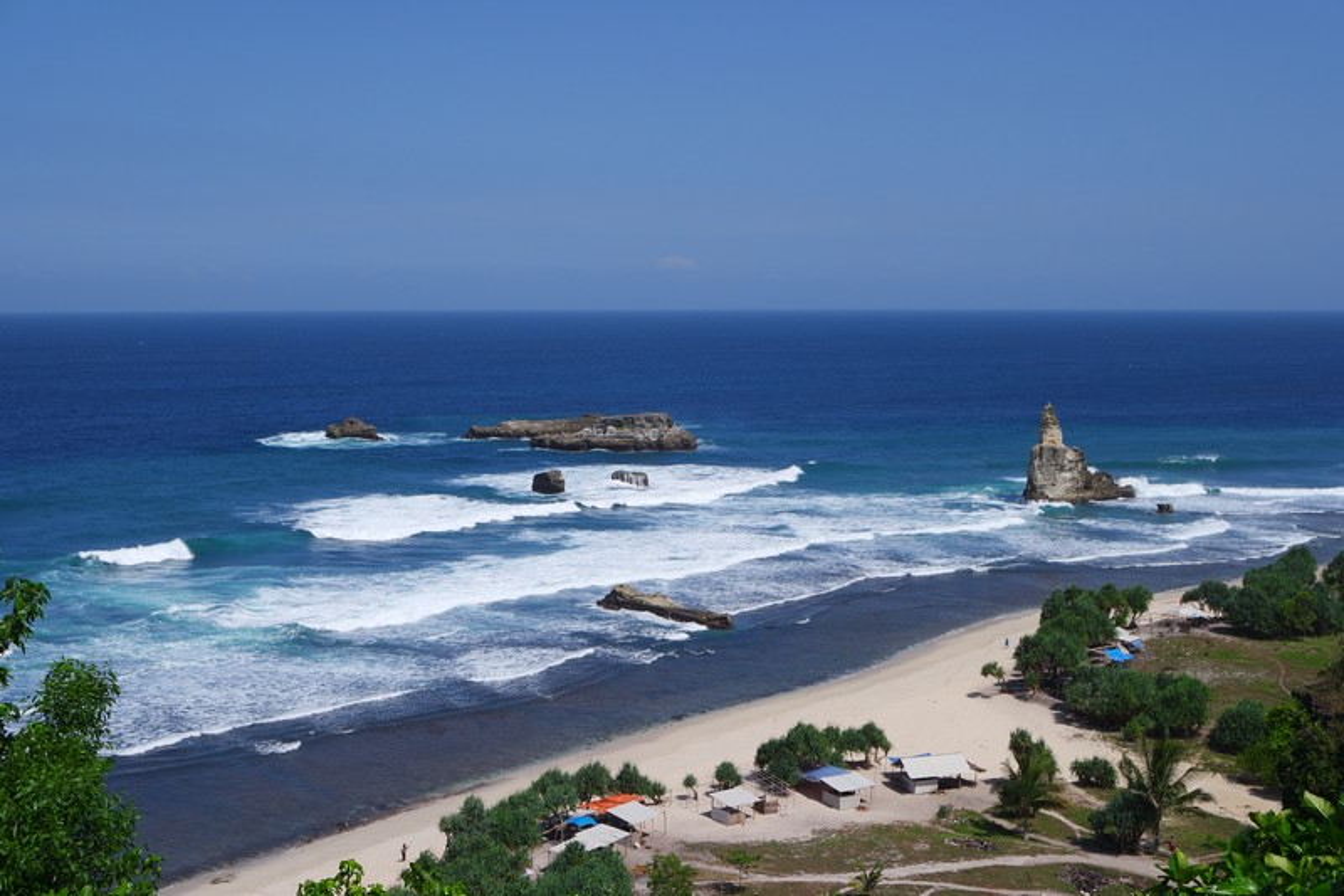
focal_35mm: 46
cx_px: 672
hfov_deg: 42.8
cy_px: 448
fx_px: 1717
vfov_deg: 29.2
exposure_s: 1/320
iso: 100
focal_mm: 30
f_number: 8
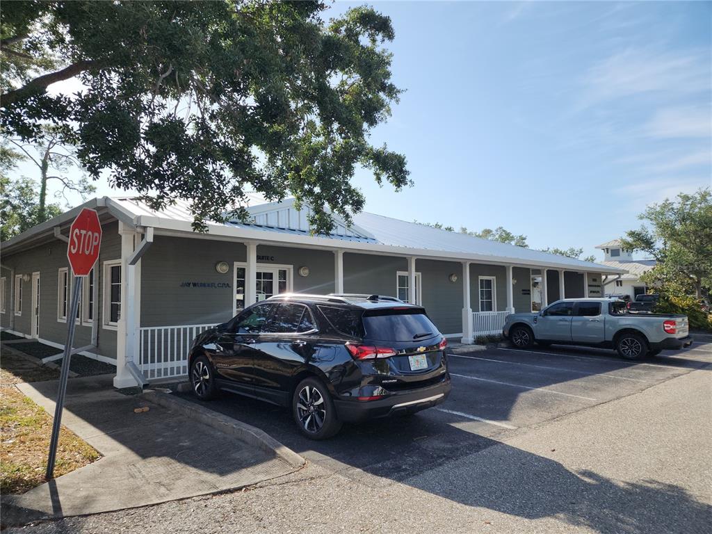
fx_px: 473
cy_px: 267
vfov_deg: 58.9
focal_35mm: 23
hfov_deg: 73.9
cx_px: 356
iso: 12
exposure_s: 1/992
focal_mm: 6.4
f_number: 1.8
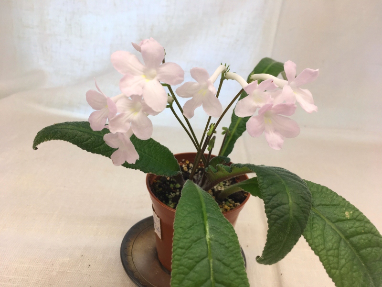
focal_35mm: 29
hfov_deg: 61.7
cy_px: 144
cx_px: 191
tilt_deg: -24.1
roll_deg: -6.7
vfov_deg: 48.2
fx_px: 320
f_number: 2.2
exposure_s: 1/100
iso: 32
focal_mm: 4.15
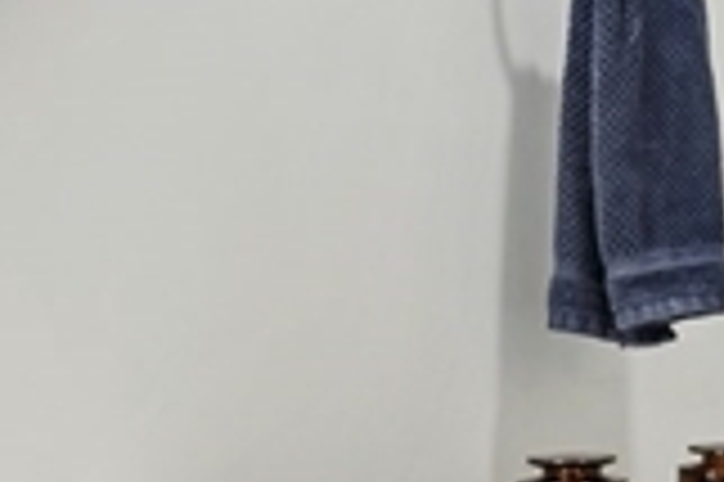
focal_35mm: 89
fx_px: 1788
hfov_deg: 21.4
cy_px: 246
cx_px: 845
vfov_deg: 15.3
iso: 100
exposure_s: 1/8
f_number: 8
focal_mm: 14
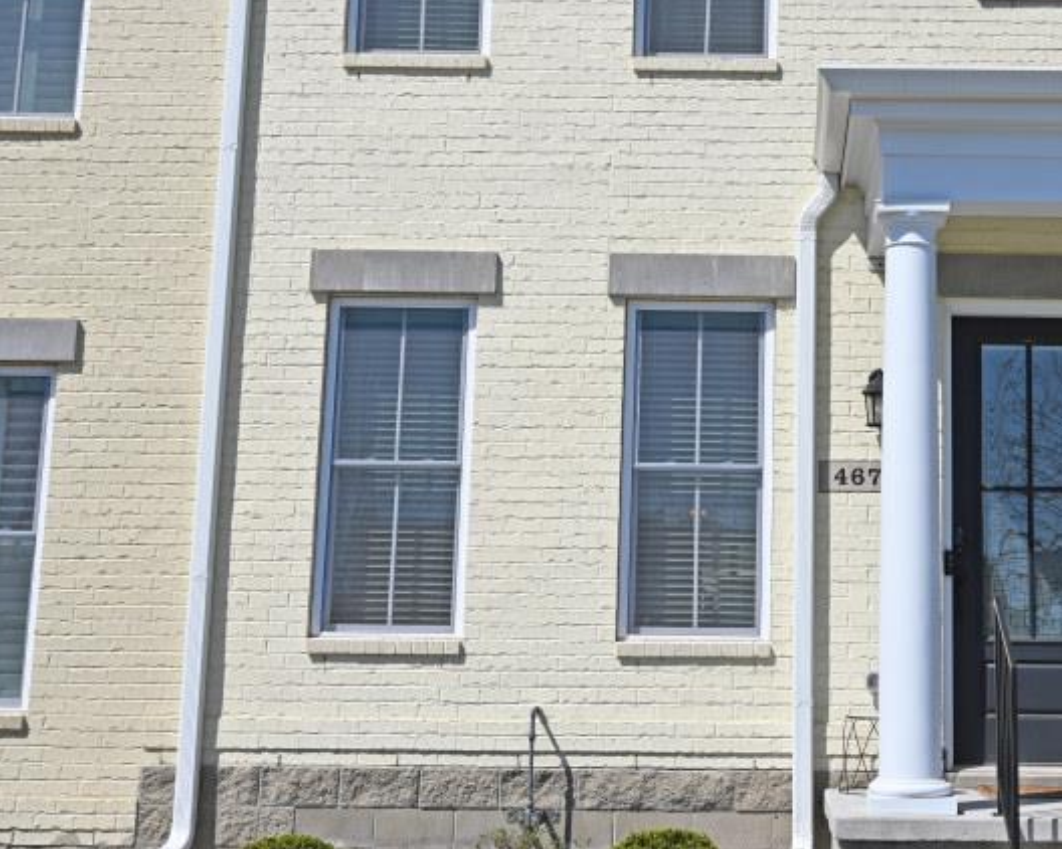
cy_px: 312
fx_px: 1801
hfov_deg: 32.3
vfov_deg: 26.4
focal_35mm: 57
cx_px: 780
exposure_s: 1/640
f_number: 9
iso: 100
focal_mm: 21.5
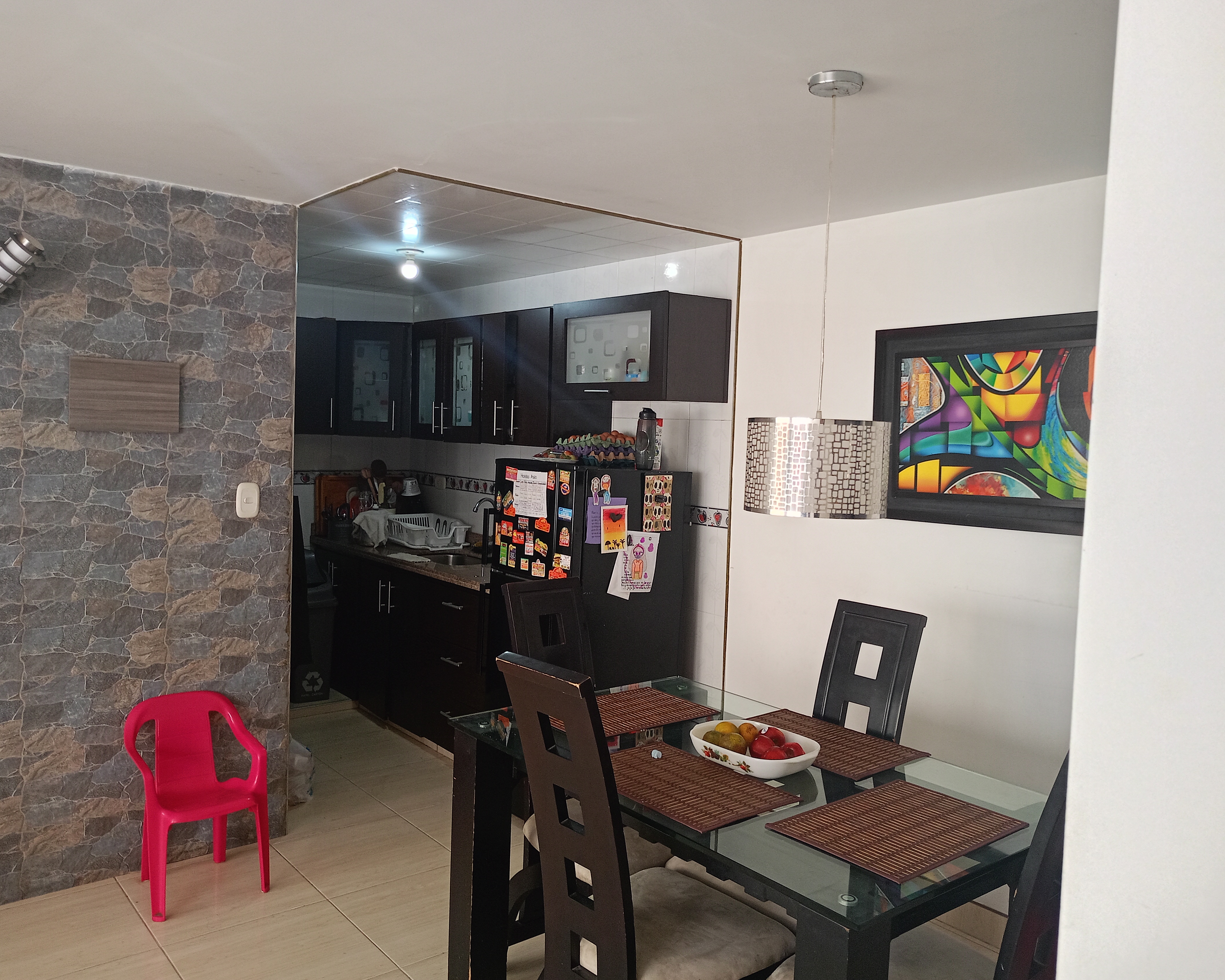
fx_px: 1088
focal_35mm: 30
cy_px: 478
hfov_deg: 58.8
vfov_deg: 48.5
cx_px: 610
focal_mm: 4.7
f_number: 1.79
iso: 800
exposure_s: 1/116
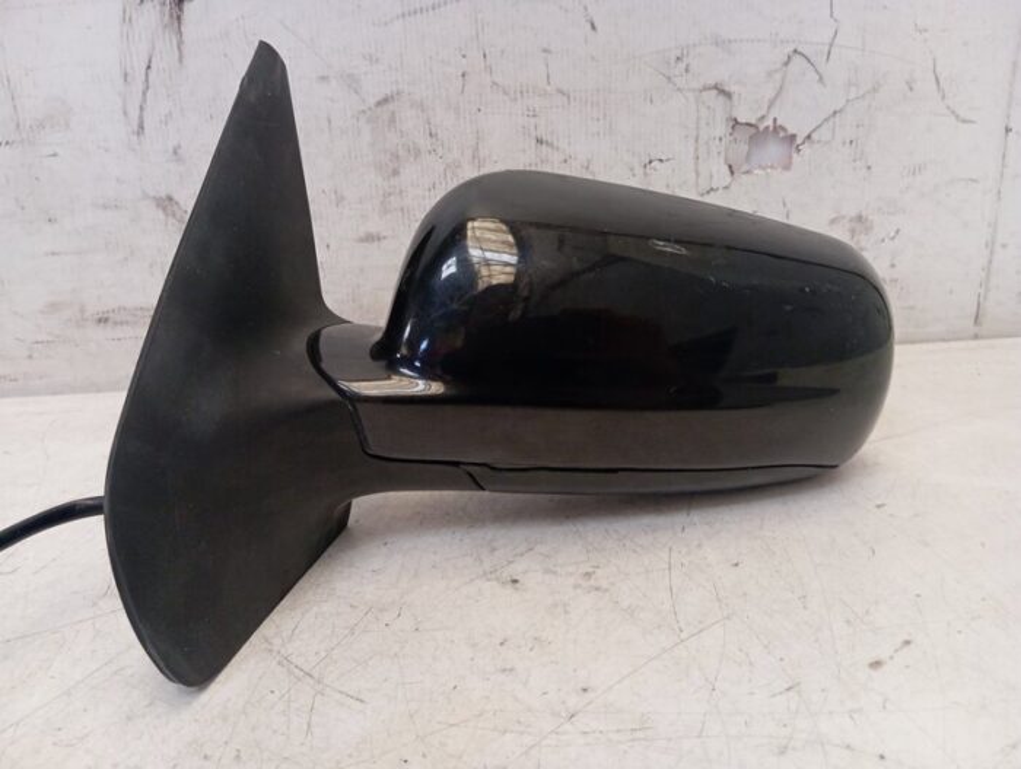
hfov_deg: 63.4
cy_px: 384
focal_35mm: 28
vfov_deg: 49.9
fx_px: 827
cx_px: 510
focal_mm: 4.22
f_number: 1.8
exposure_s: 1/33.3
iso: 230
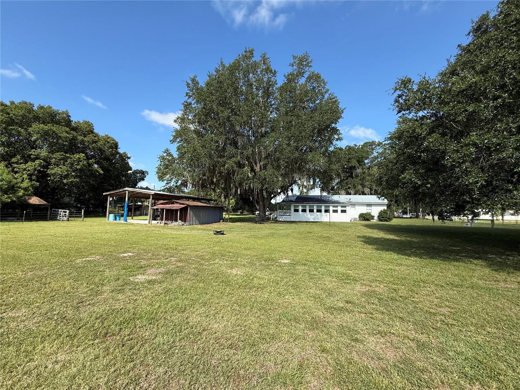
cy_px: 195
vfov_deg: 85.7
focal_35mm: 14
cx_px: 260
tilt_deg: +7.2
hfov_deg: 102.1
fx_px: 210
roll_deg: -1.8
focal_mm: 2.22
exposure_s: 1/1105
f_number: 2.2
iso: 50
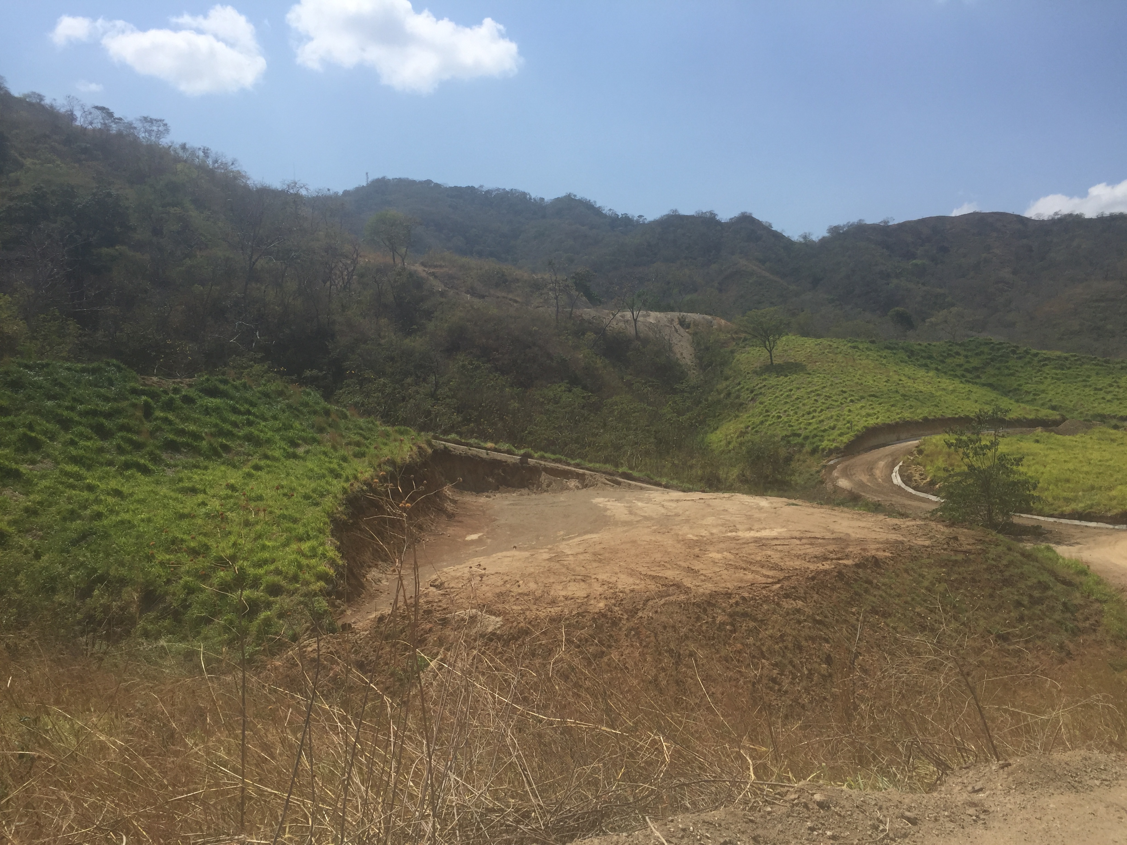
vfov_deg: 48.2
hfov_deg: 61.7
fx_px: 944
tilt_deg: -0.5
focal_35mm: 29
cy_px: 422
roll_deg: +2.2
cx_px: 564
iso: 32
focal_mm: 4.15
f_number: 2.2
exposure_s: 1/3597
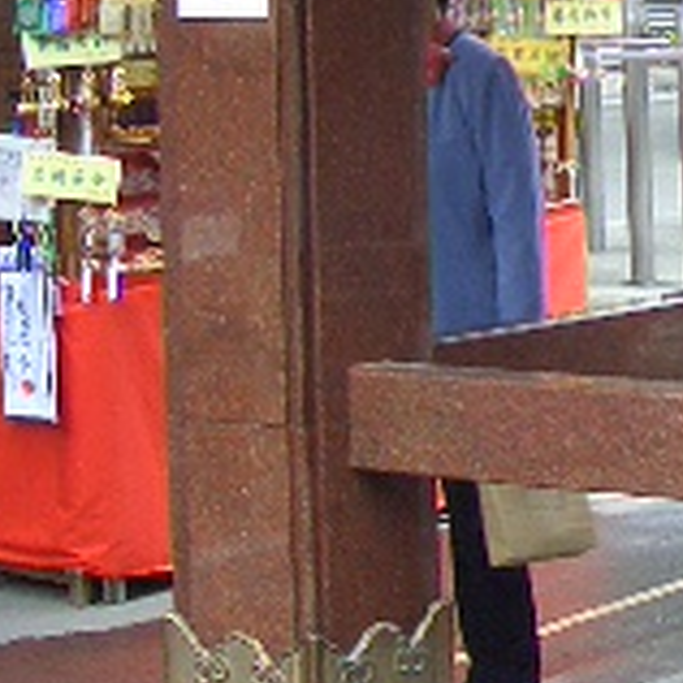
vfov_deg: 12.2
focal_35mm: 140
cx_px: 1180
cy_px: -121
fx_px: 3125
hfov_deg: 11.6
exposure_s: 1/100
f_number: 2.8
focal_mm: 8
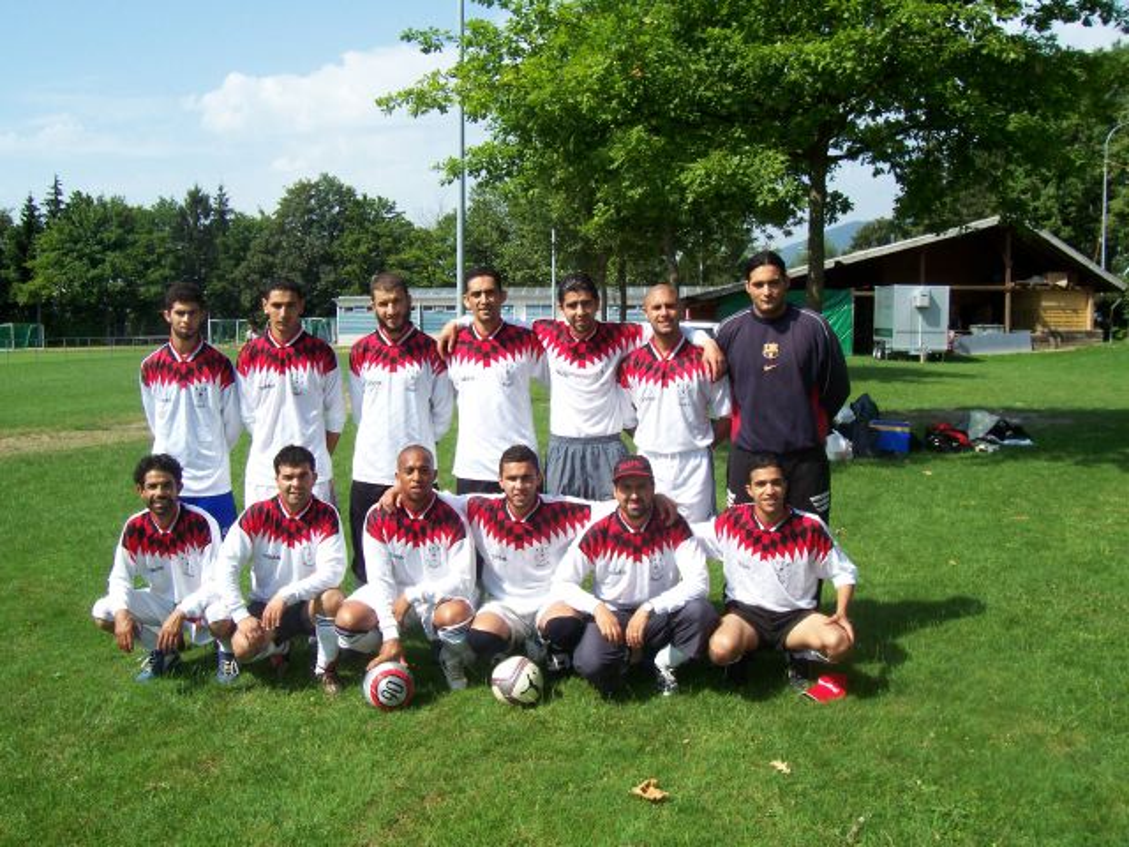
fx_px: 1109
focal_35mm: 34
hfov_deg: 54.0
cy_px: 424
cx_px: 564
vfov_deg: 41.8
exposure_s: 1/395
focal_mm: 5.6
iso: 80
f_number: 5.1
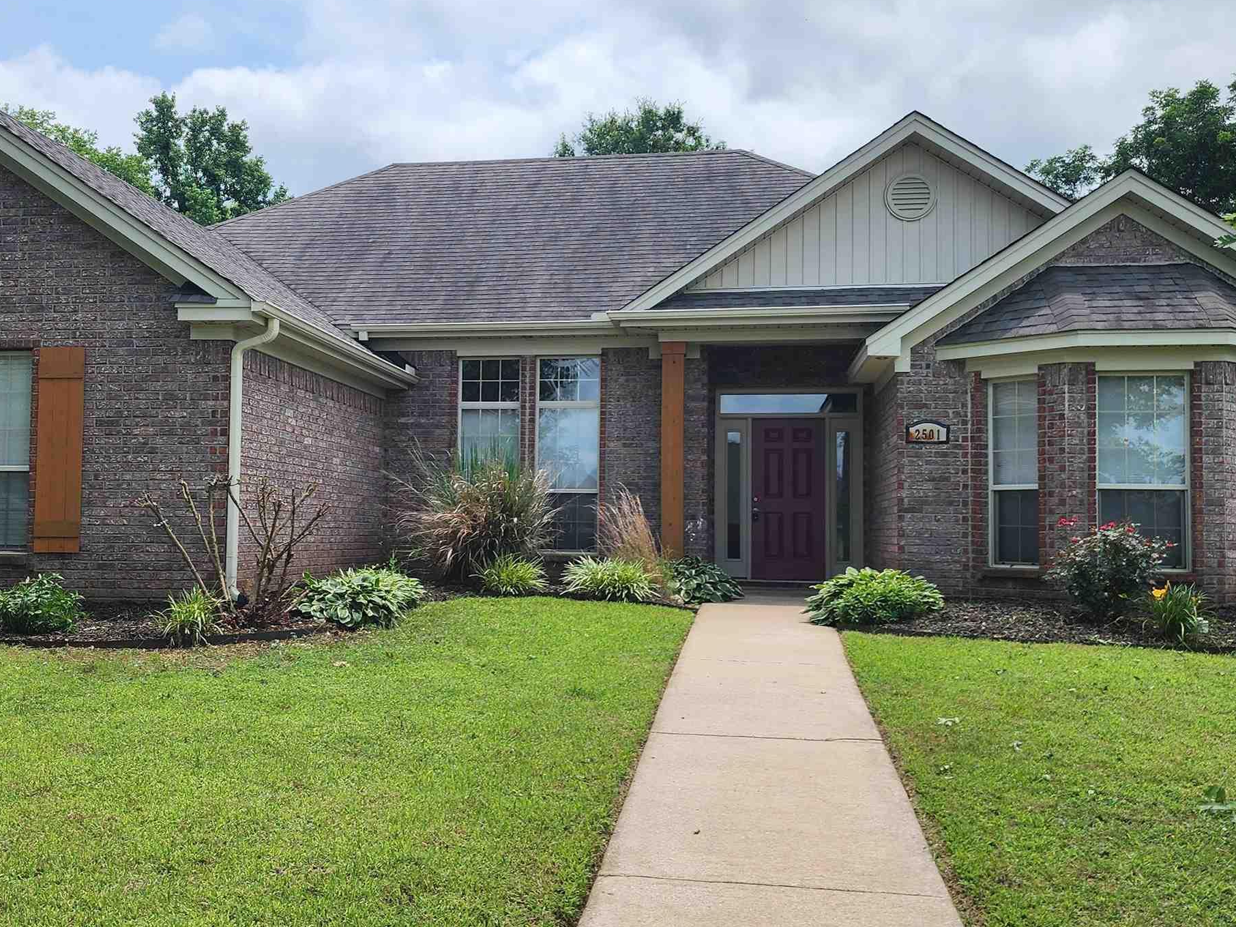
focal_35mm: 39
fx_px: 1393
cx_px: 488
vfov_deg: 36.8
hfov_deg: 47.6
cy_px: 437
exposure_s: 1/1563
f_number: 1.8
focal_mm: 6.4
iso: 12
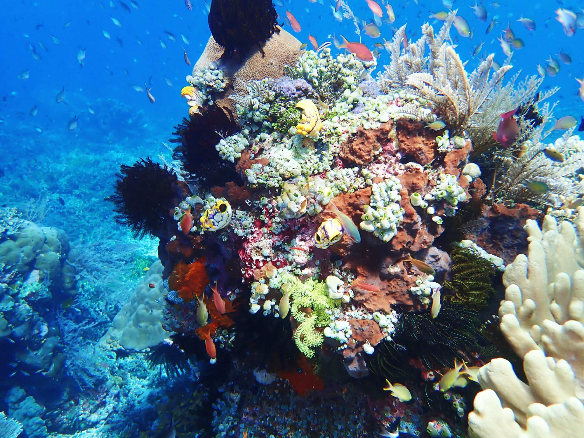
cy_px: 219
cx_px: 292
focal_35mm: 25
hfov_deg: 69.4
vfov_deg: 54.9
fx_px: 422
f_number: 2.8
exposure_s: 1/320
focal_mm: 4.5
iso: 100
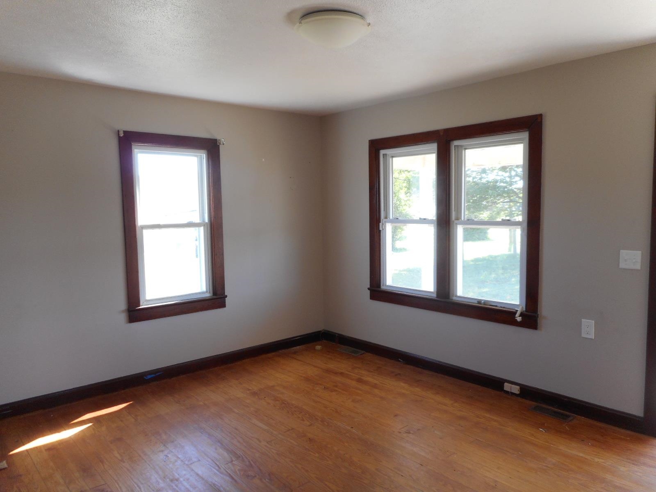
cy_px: 246
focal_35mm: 25
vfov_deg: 54.9
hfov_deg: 69.4
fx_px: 474
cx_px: 328
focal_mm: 4.5
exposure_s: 1/30
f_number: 3.7
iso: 100
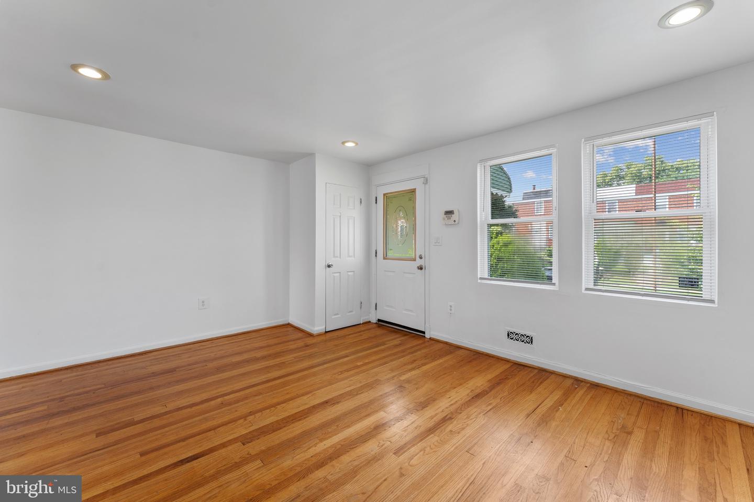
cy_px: 251
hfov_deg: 104.3
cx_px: 377
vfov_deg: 81.2
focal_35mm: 14
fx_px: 293
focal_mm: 14
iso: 100
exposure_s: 1/10
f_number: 8
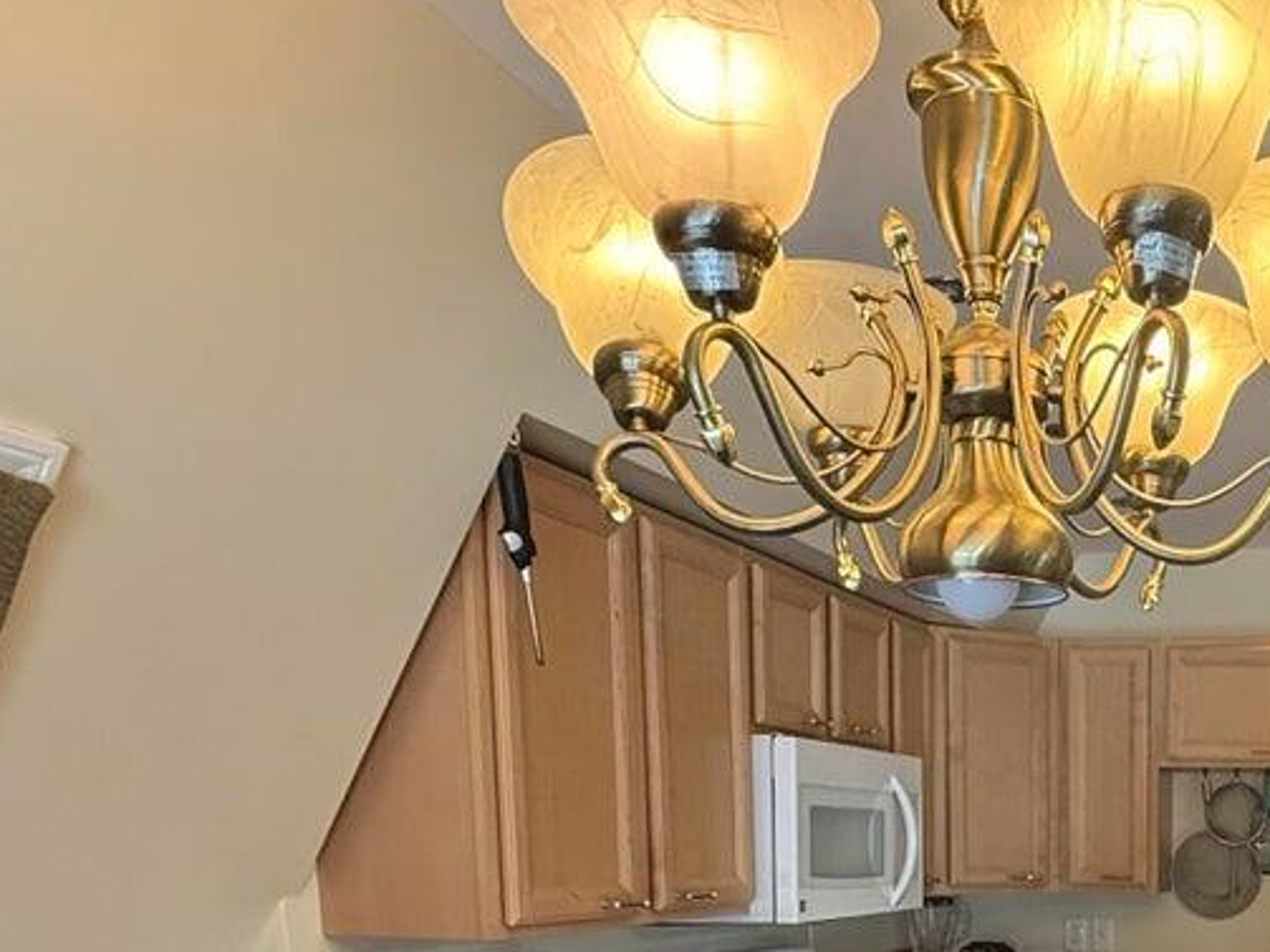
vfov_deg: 33.2
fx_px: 1394
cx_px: 1211
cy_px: 1033
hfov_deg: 43.4
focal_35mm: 38
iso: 200
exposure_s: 1/120
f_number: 2.2
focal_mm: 2.22
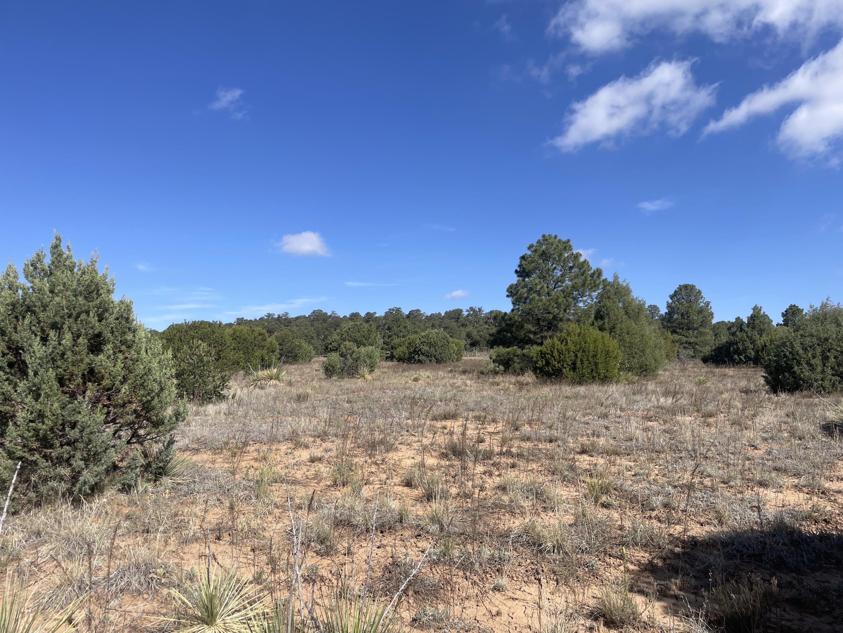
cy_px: 316
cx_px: 422
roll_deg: +0.5
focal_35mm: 26
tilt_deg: +5.5
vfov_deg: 53.1
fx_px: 633
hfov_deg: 67.3
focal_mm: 4.2
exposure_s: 1/3731
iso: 32
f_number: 1.6
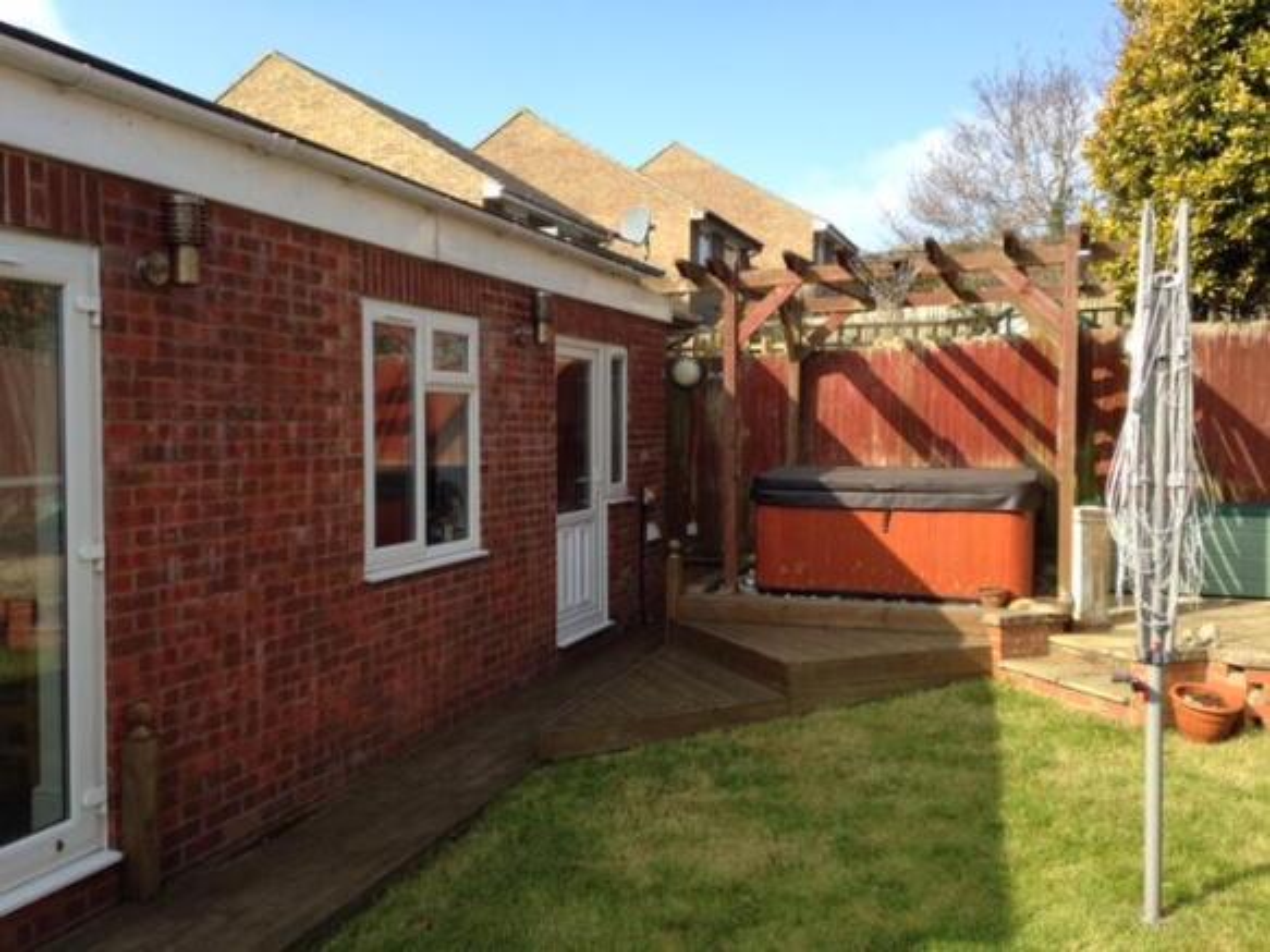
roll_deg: +0.5
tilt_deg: -4.4
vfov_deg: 42.9
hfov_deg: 55.4
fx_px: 1210
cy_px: 476
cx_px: 635
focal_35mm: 33
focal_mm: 4.12
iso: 50
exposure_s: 1/653
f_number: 2.4
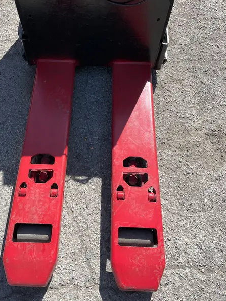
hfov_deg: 43.9
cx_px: 91
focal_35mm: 32
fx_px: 279
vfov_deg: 56.7
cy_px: 136
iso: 50
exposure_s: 1/3125
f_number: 1.6
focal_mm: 4.2
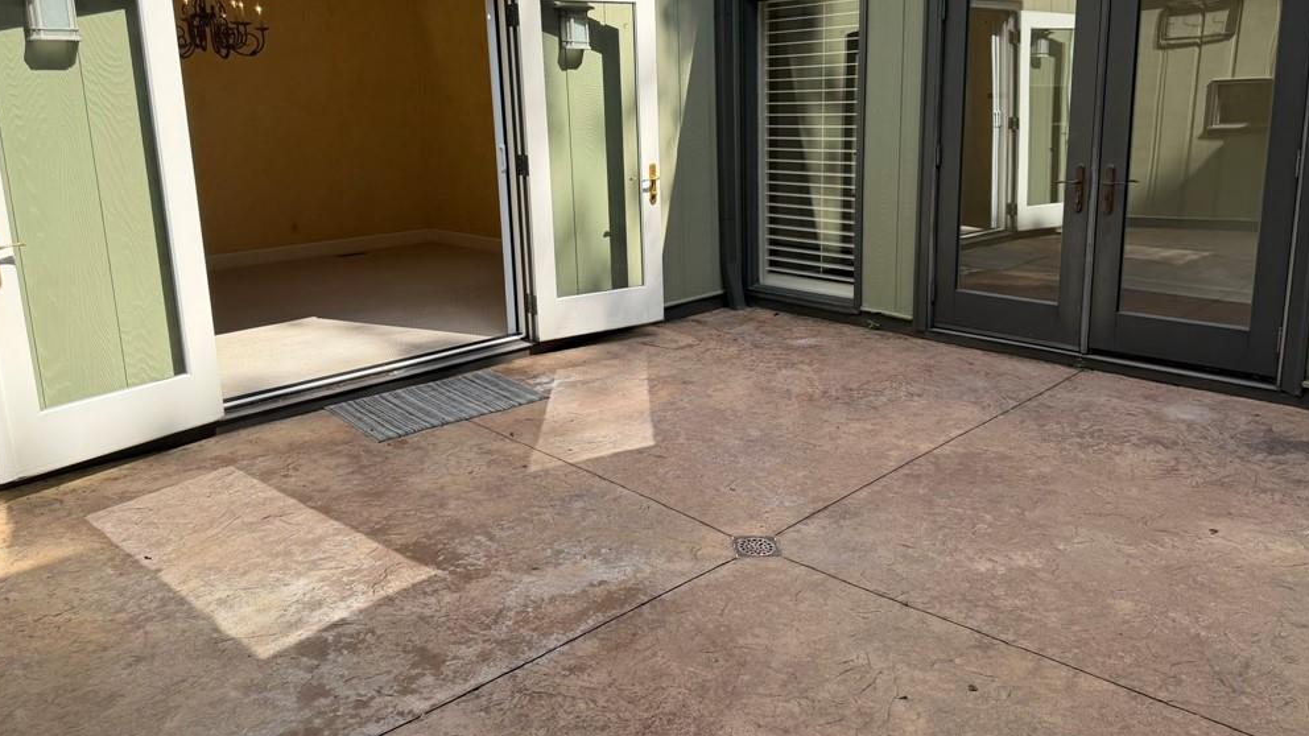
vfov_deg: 42.7
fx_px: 937
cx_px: 660
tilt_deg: -11.9
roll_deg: +2.2
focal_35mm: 27
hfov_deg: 69.9
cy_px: 295
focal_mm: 6.76
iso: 100
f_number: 1.78
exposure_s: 1/2000
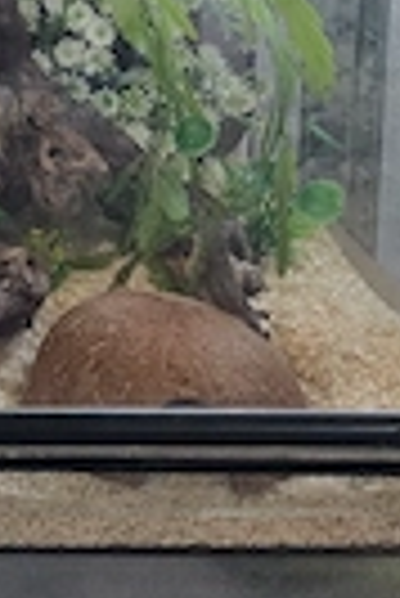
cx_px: -207
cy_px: -103
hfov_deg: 17.1
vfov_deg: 25.4
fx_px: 1197
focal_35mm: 72
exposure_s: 1/101
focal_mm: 5.4
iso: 500
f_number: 1.8
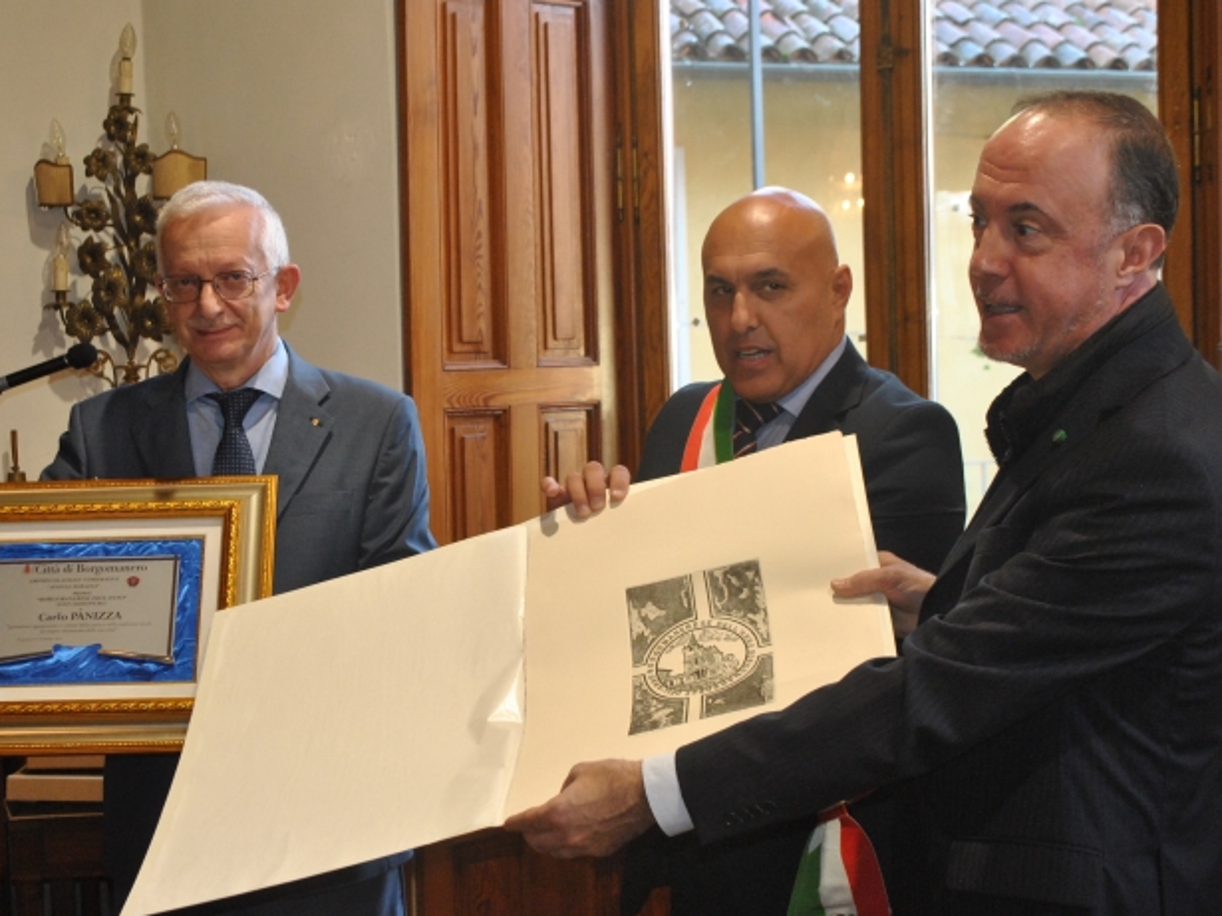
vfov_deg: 25.4
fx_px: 2031
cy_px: 460
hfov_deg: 33.5
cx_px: 550
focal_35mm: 58
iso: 800
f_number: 5.6
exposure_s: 1/60
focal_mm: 35
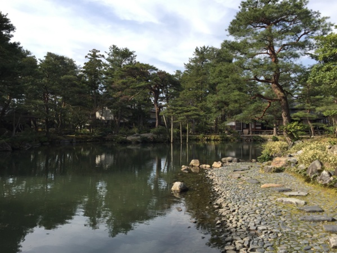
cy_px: 126
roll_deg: -0.3
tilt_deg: +0.4
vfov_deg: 48.2
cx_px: 168
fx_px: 282
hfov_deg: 61.7
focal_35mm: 29
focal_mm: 4.15
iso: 32
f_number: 2.2
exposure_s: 1/898
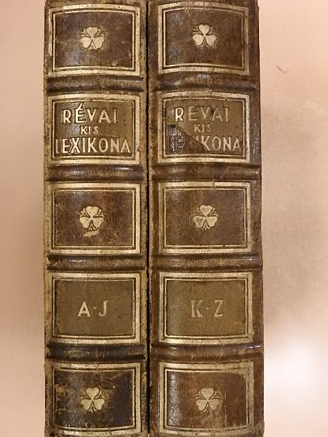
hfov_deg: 40.7
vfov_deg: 52.6
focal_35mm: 35
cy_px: 218
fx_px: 442
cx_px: 164
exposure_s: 1/80
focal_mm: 6.3
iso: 1600
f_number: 3.8
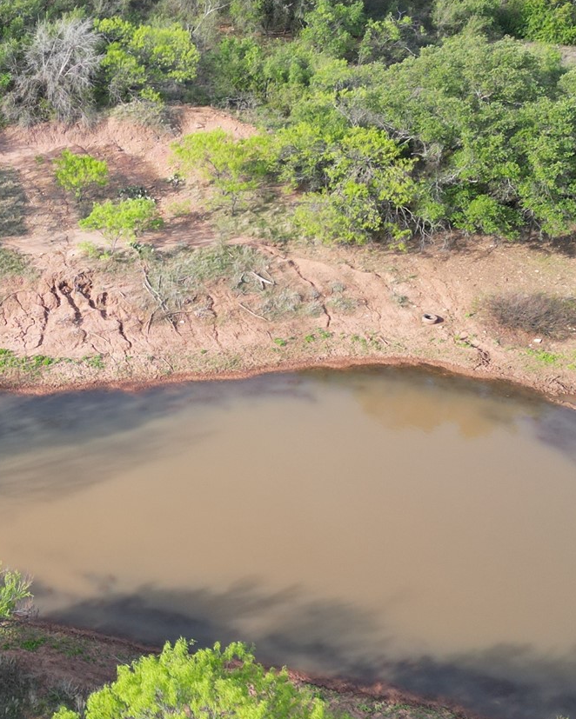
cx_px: -105
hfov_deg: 24.0
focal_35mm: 58
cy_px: 342
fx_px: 1235
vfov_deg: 32.5
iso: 110
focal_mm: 6.72
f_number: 1.7
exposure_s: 1/800
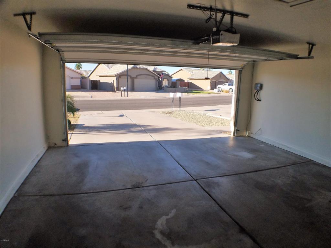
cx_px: 166
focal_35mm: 26
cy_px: 124
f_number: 1.7
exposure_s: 1/1120
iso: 50
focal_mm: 4.2
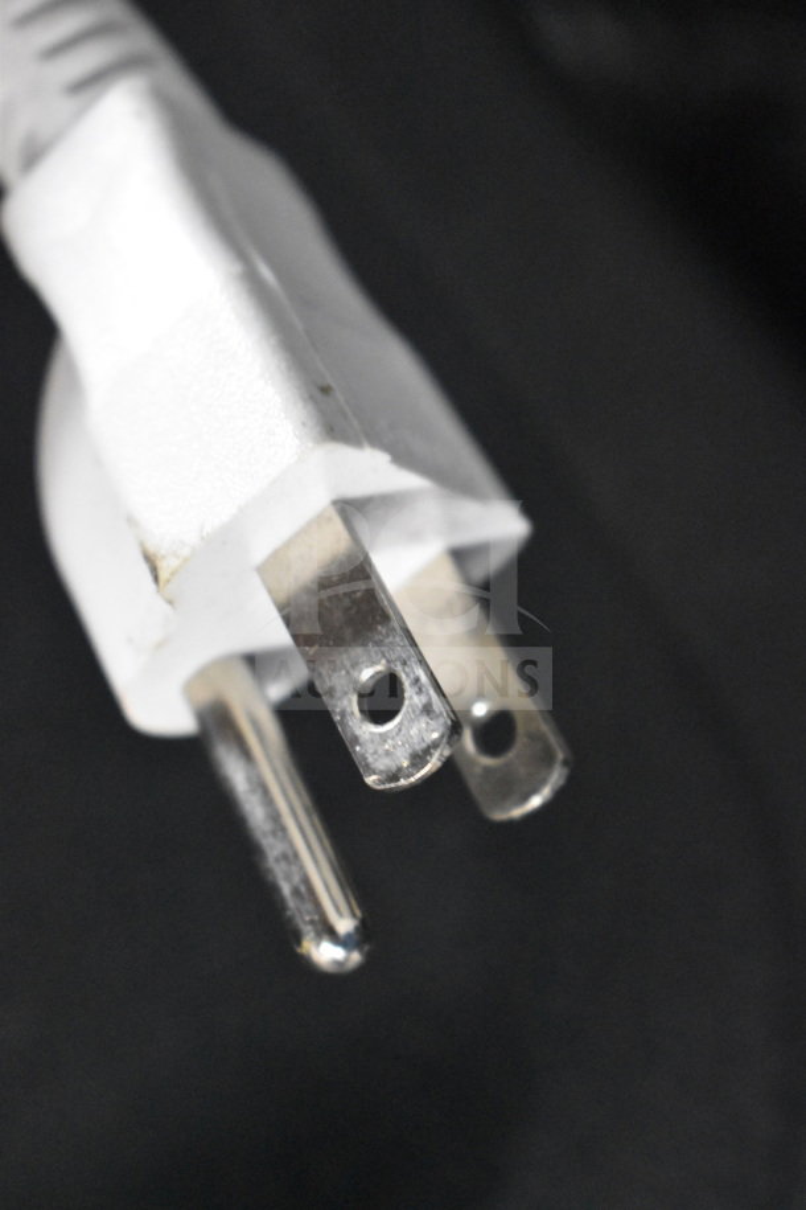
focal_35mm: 82
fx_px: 2770
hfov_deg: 16.6
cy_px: 605
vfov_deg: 24.6
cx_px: 403
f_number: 5.6
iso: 9000
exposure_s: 1/100
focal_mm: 55
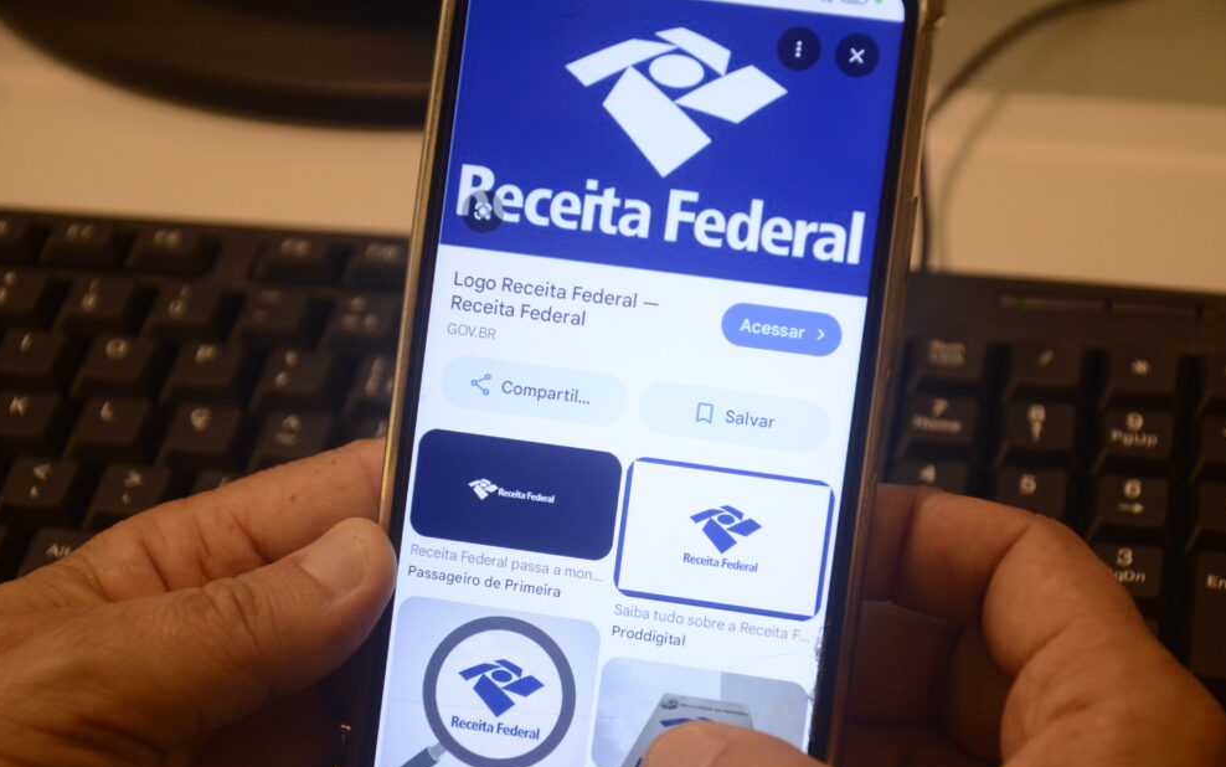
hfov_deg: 21.2
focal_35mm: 98
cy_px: 381
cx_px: 629
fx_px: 3275
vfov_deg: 13.4
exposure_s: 1/160
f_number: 5.6
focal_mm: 62
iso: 1600
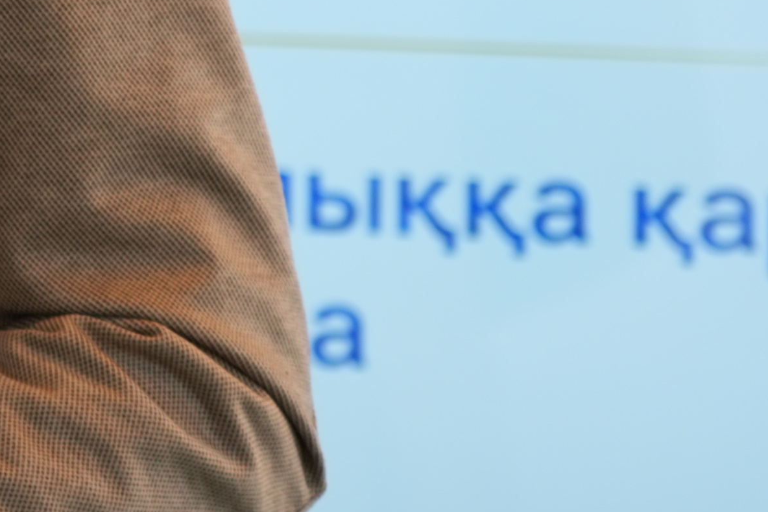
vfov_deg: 3.7
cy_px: -415
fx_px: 7866
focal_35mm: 369
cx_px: -843
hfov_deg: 5.5
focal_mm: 62.3
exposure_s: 1/200
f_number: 2.8
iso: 200
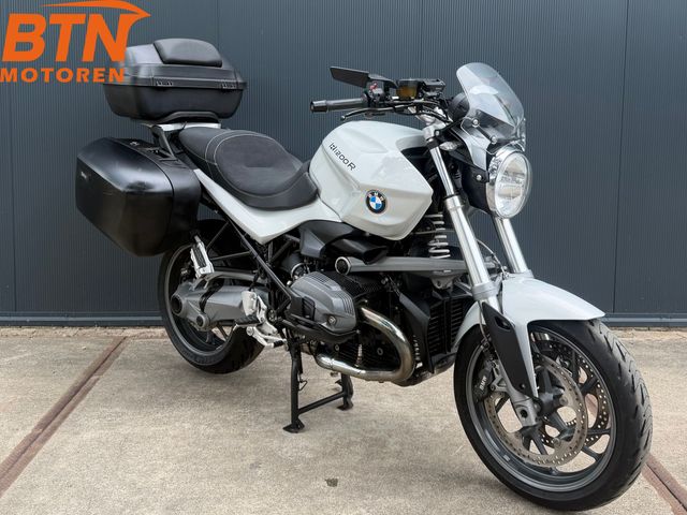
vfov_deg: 56.8
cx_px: 344
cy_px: 258
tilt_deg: -5.7
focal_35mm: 24
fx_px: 476
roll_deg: -0.6
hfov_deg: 71.6
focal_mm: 6.76
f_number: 1.78
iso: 50
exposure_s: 1/121
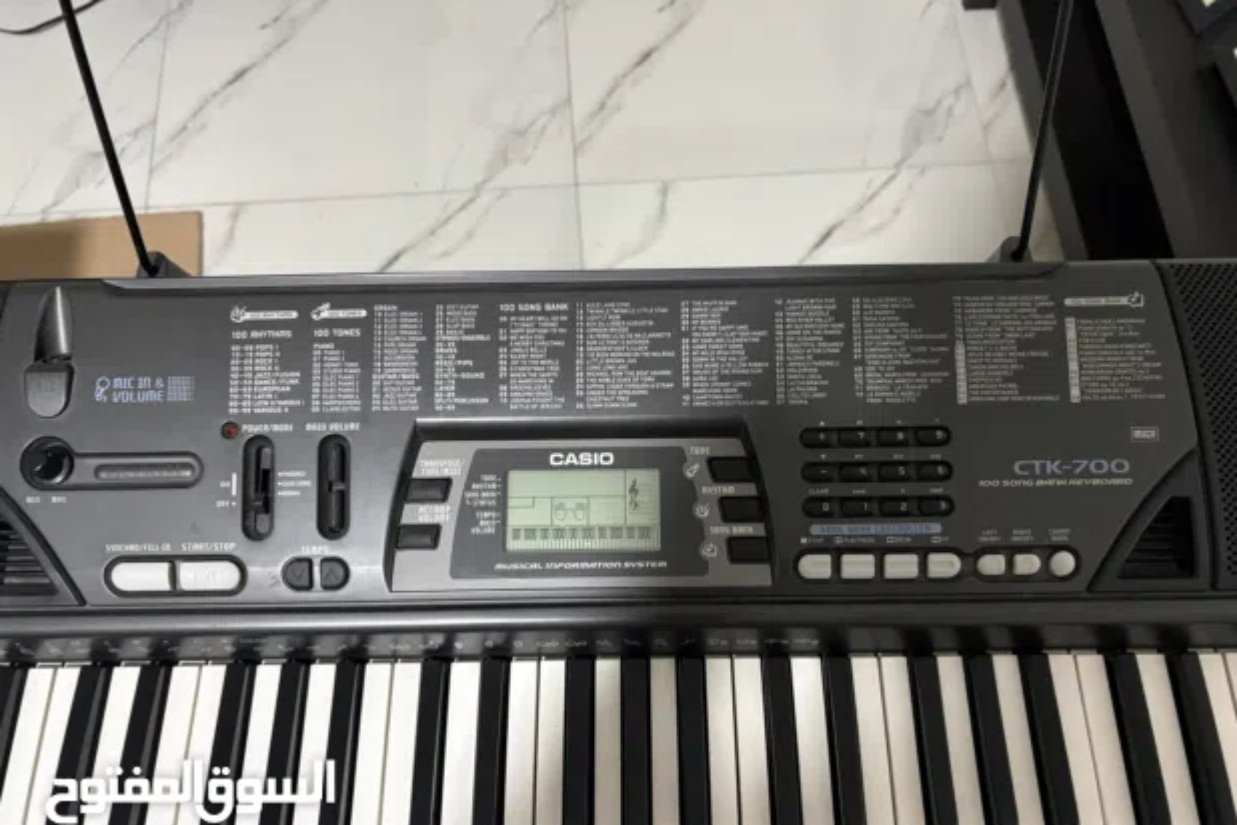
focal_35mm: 28
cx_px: 637
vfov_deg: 46.3
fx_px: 962
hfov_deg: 65.5
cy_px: 471
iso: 400
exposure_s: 1/33
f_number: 1.6
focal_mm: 5.96
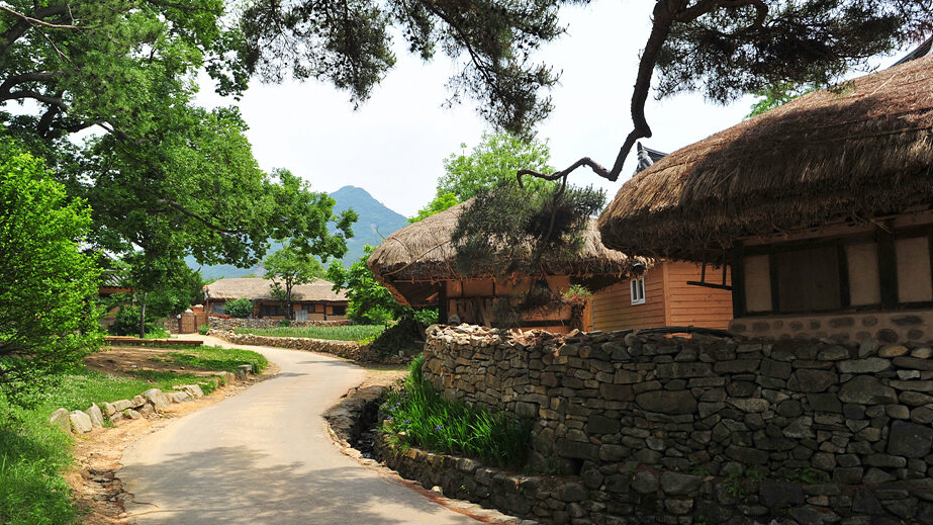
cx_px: 455
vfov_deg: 41.3
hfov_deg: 67.9
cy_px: 309
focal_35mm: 28
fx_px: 693
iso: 200
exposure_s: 1/320
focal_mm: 26
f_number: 7.1
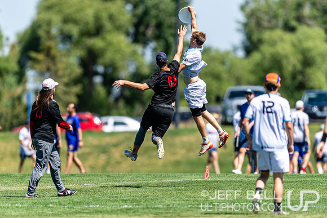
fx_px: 5554
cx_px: 164
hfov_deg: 3.4
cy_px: 119
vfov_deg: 2.3
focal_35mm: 611
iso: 140
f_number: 2.8
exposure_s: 1/3200
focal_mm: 400
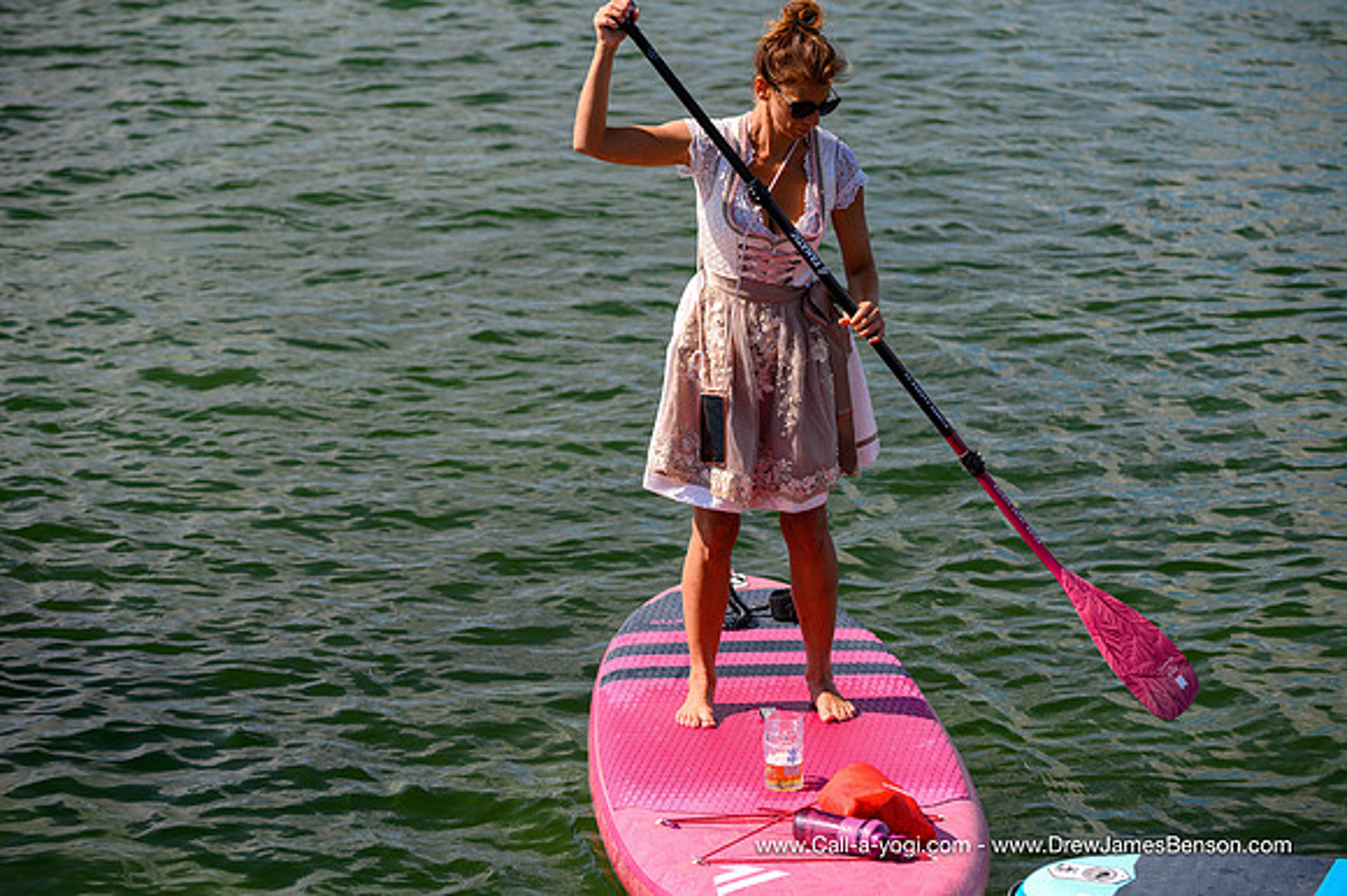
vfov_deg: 10.5
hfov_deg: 15.8
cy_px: 448
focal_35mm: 130
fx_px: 4861
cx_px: 674
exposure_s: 1/400
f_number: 5
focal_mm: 130
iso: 200
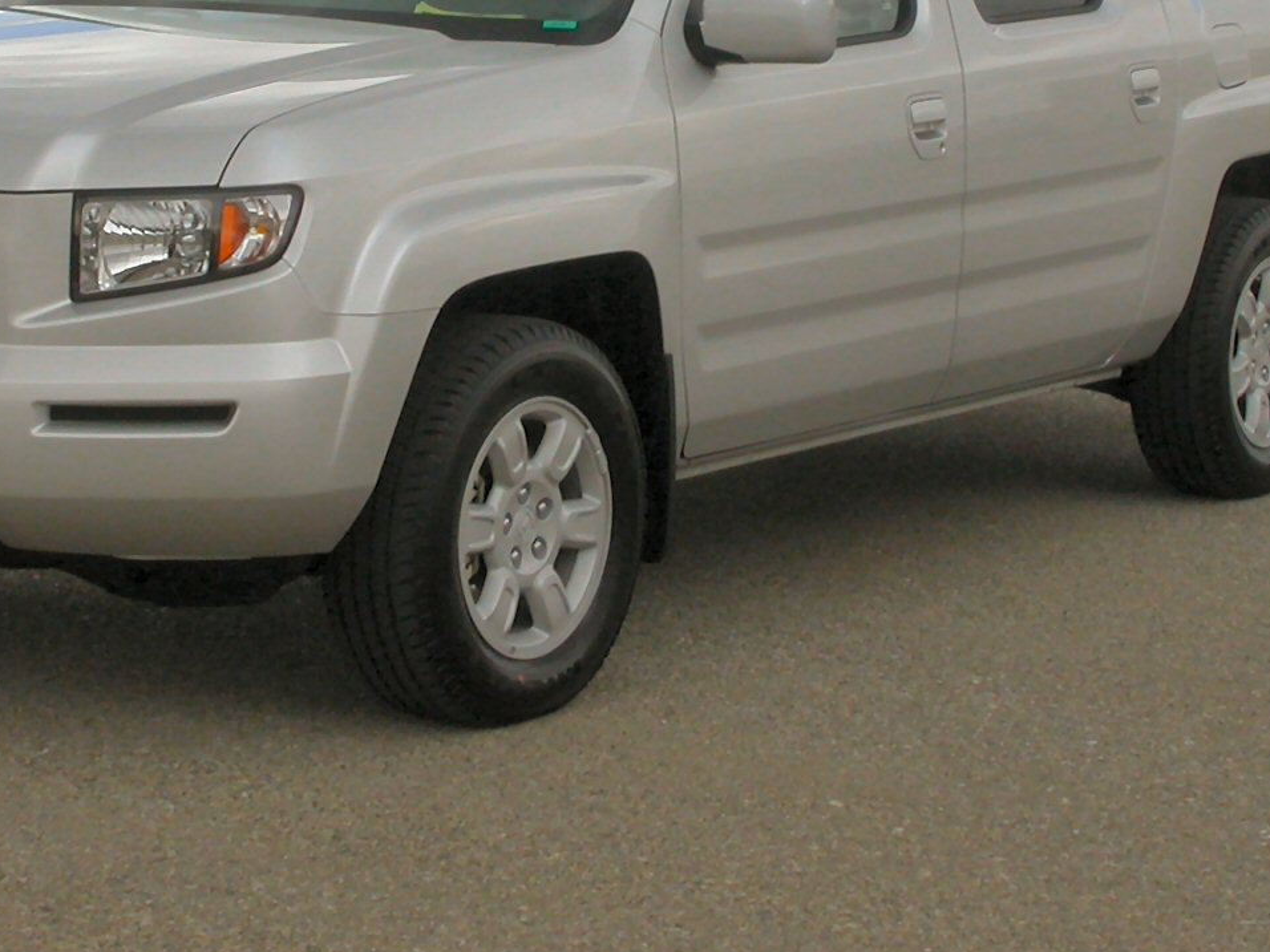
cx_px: 525
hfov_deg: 23.8
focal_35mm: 82
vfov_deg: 17.8
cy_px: 181
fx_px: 3008
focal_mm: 10.2
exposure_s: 1/248
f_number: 7.3
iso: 100
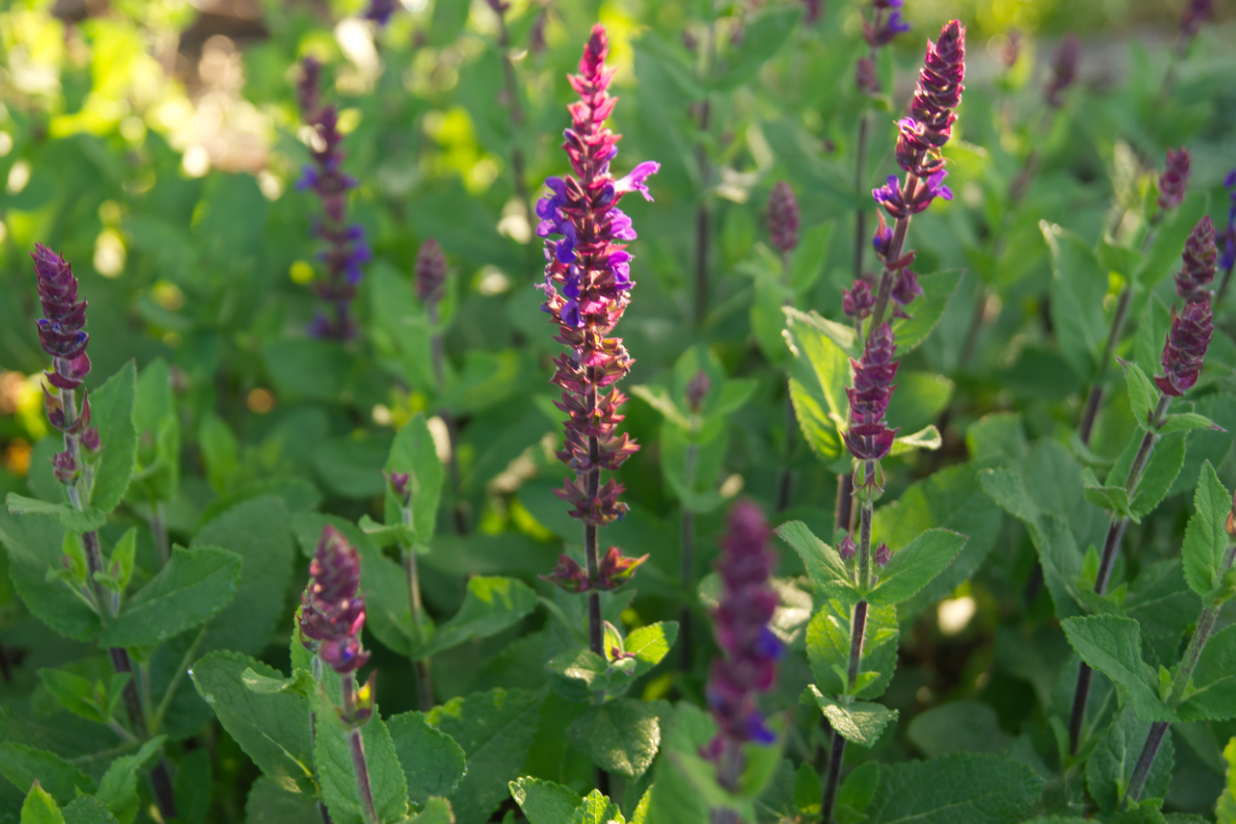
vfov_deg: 22.3
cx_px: 616
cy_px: 414
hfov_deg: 32.9
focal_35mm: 61
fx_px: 2094
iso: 200
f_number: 5.6
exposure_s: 1/80
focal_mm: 40
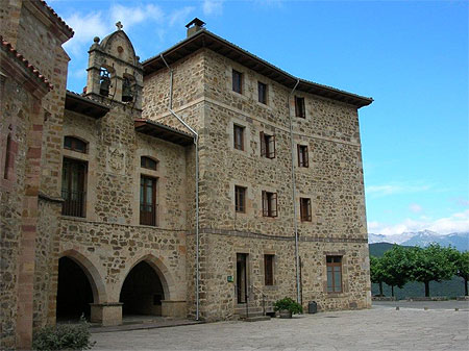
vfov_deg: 40.7
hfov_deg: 52.7
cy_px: 176
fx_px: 474
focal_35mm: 35
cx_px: 234
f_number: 5.6
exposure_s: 1/193
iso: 50
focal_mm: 5.8
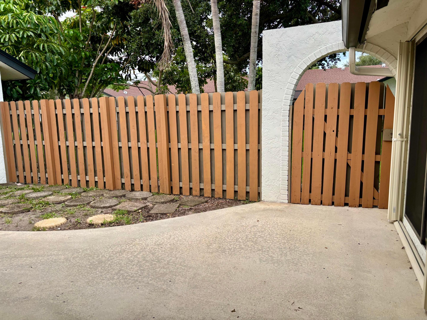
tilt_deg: -7.9
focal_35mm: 26
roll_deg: +1.5
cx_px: 214
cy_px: 160
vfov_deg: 53.1
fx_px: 321
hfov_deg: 67.3
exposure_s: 1/121
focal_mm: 5.96
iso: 125
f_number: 1.6
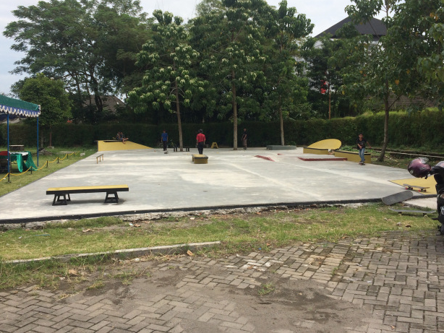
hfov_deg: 53.9
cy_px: 139
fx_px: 436
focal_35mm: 34
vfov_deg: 41.7
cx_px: 215
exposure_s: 1/2415
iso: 32
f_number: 2.2
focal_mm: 4.15
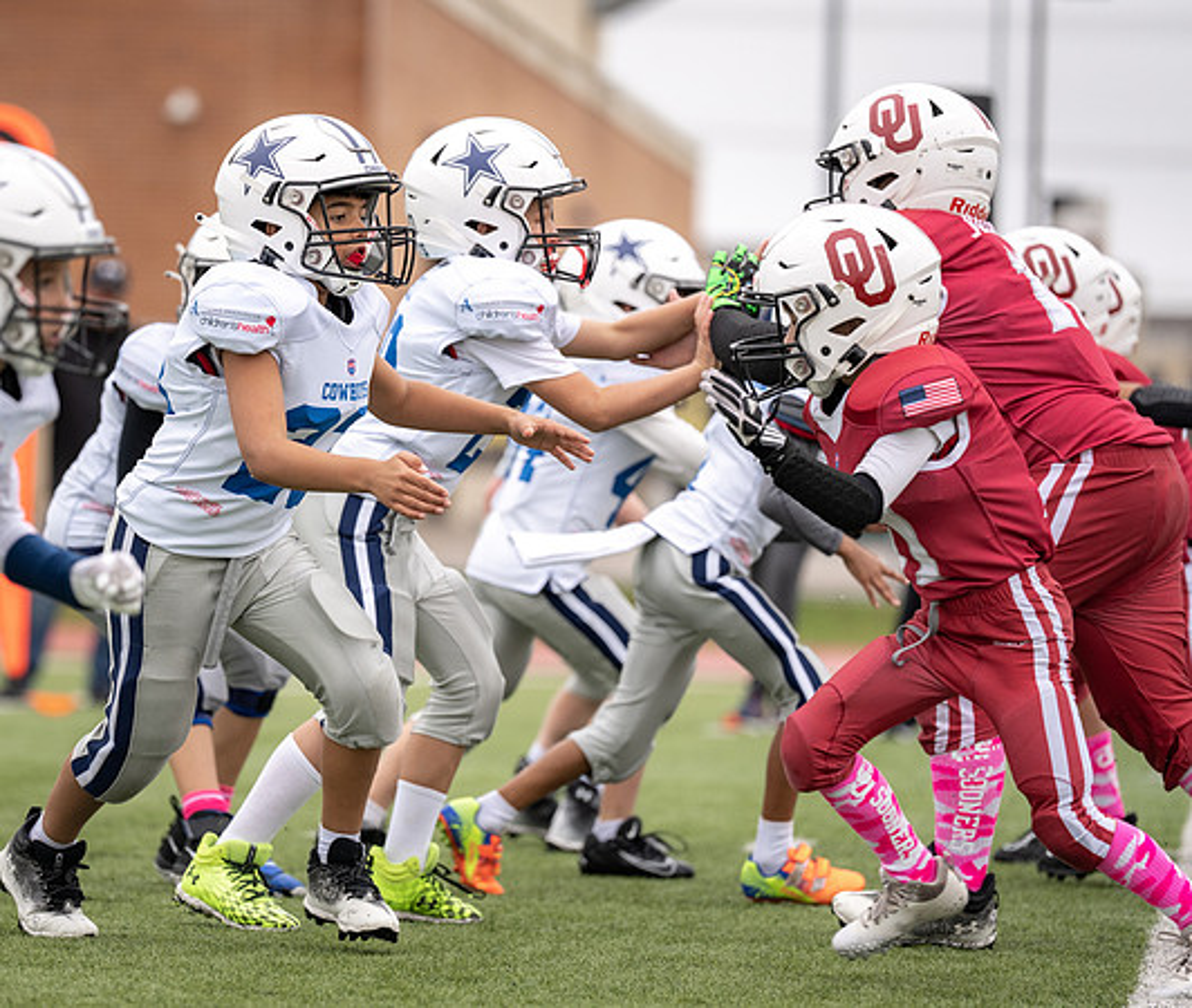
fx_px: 8678
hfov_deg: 7.8
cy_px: 466
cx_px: 257
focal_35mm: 241
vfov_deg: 6.6
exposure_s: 1/1250
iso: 200
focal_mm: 167
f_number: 2.8
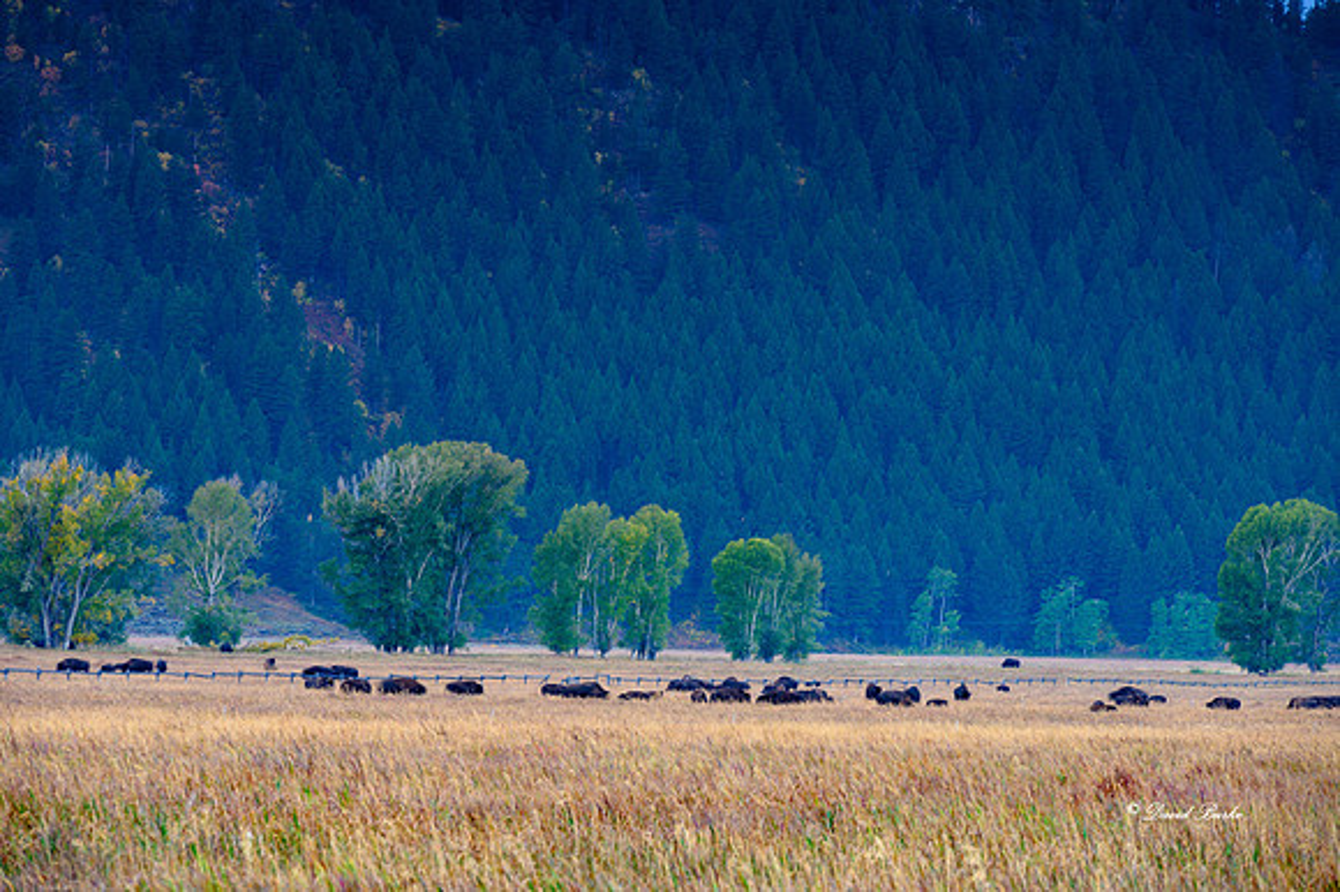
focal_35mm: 190
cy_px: 446
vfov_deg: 7.2
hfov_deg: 10.8
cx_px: 670
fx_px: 7068
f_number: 11
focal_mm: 190
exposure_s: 1/3
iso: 100
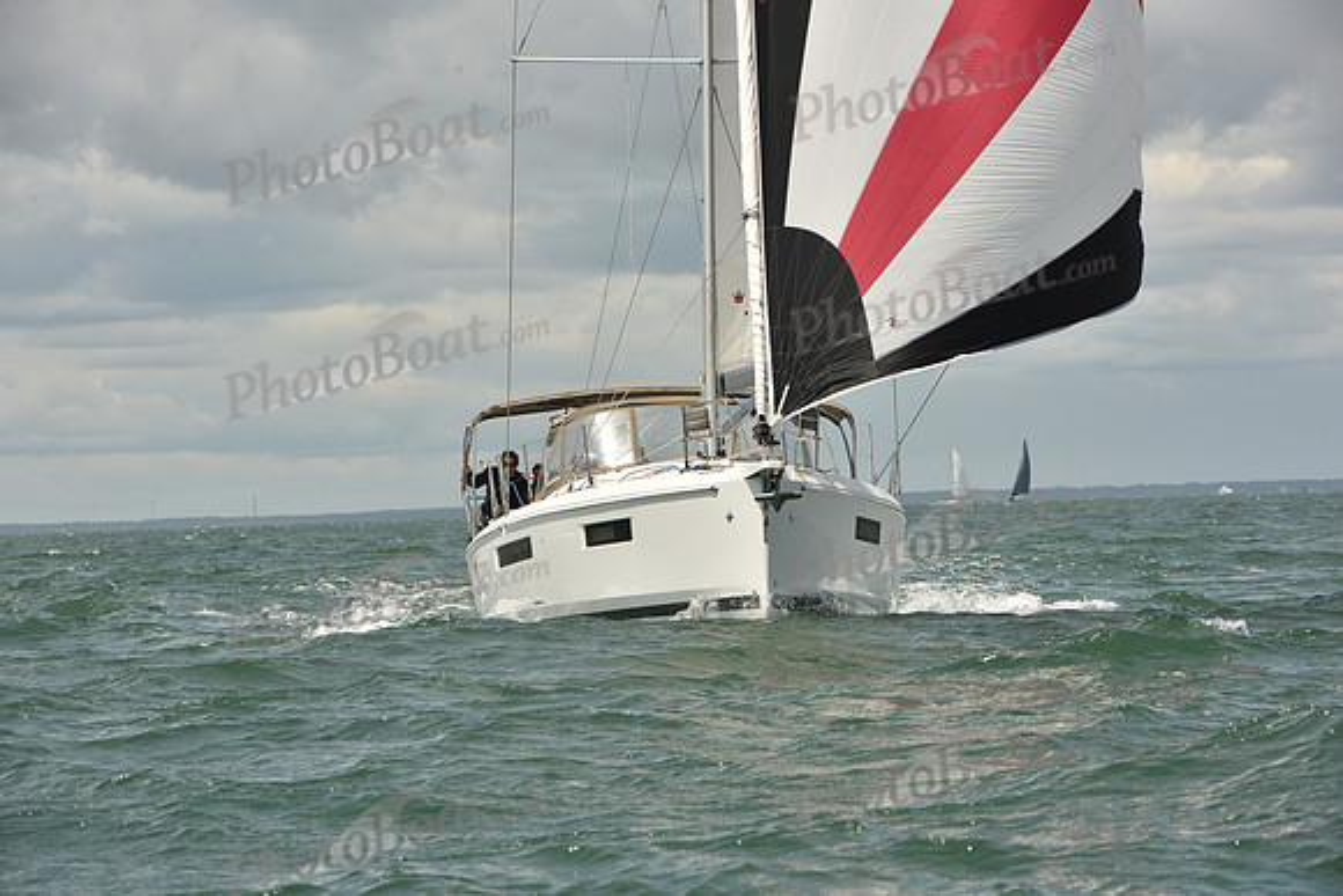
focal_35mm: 200
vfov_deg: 6.9
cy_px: 448
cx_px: 672
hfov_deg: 10.3
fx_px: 7463
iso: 320
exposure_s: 1/800
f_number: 13
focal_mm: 200
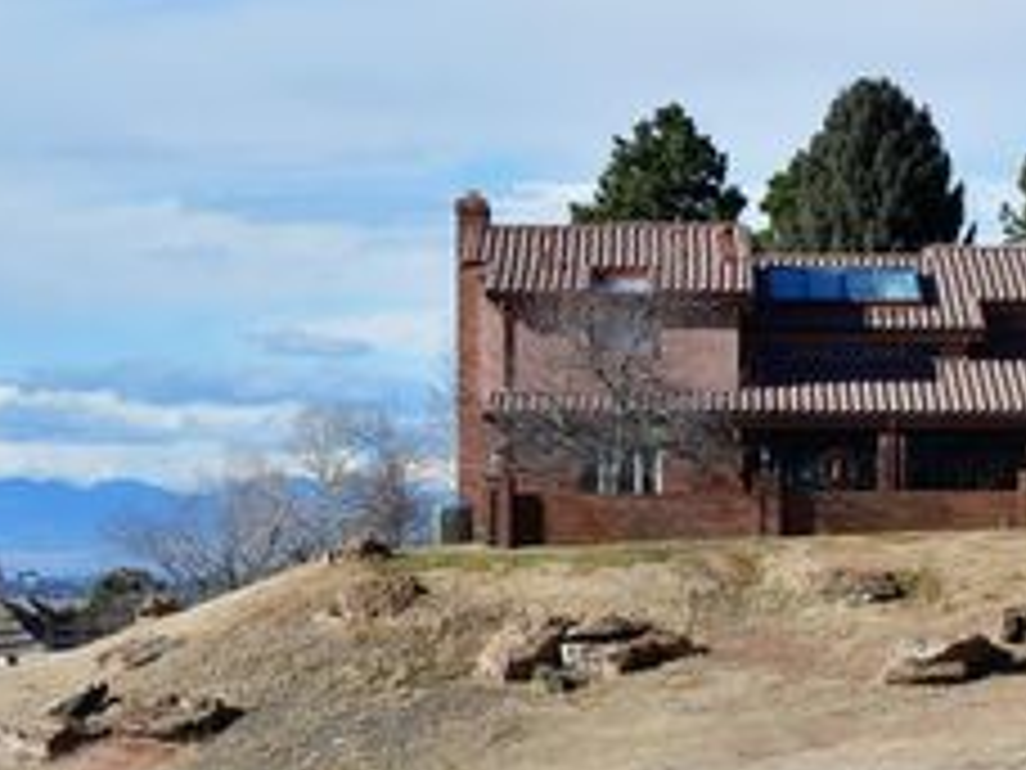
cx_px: 963
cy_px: 453
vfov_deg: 10.7
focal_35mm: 139
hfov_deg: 14.0
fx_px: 4120
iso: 400
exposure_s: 1/500
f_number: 11
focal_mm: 44
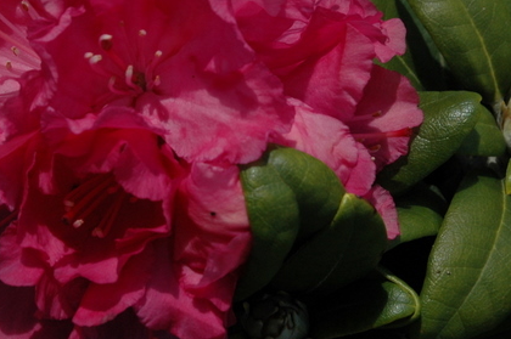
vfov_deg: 9.6
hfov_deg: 14.3
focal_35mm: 143
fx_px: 2027
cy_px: 87
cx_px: 123
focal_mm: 50
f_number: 11
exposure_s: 1/500
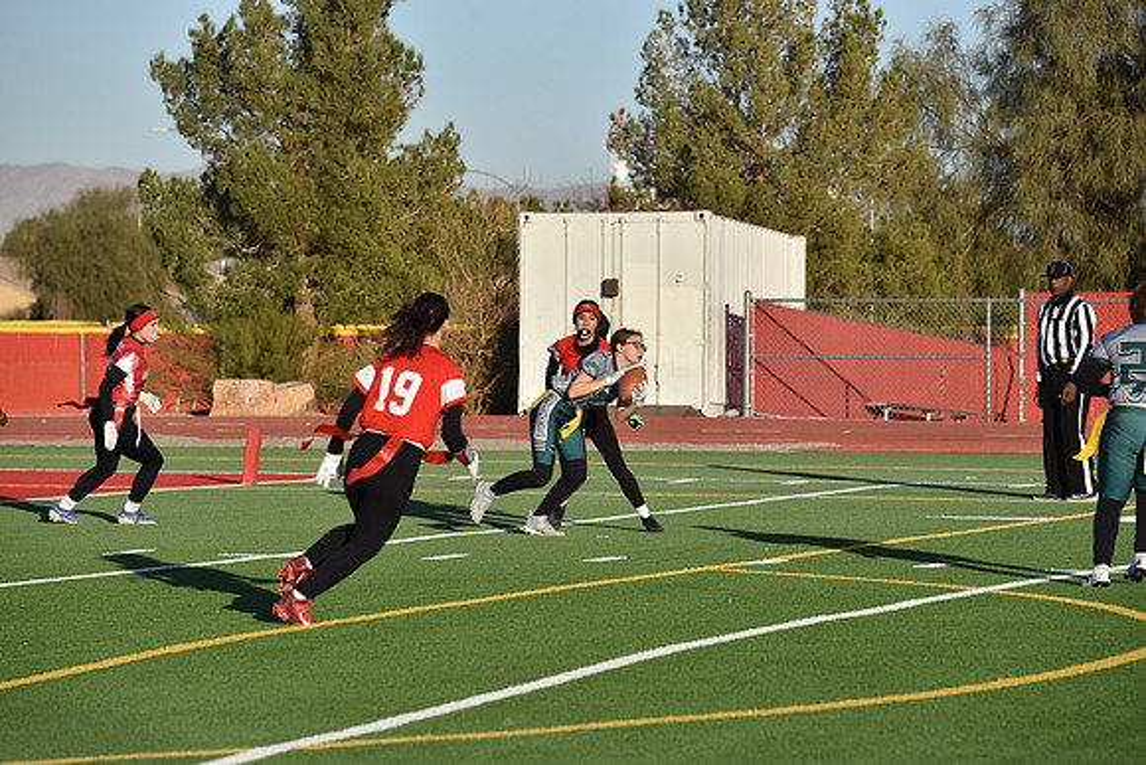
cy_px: 382
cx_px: 573
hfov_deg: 10.3
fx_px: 6368
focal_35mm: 200
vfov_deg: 6.9
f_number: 5.6
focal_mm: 200
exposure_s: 1/1000
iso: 220
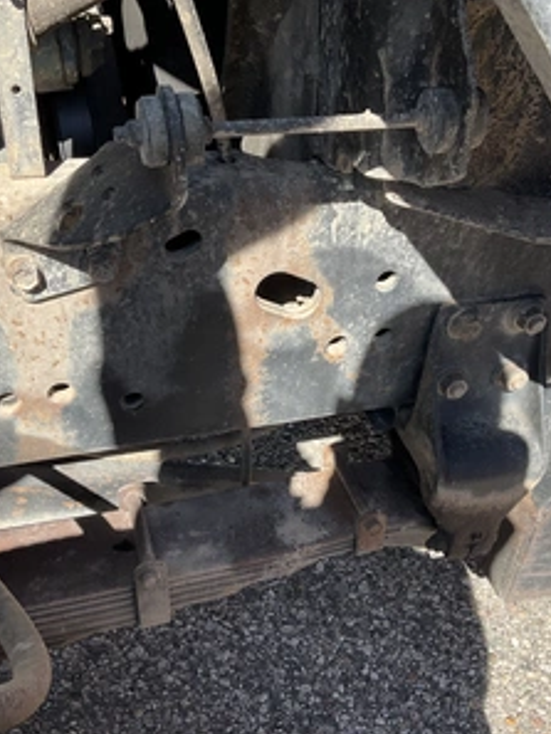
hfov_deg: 36.8
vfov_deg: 47.8
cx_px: 284
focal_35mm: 39
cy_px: 368
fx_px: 827
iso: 25
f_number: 1.8
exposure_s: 1/473
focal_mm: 3
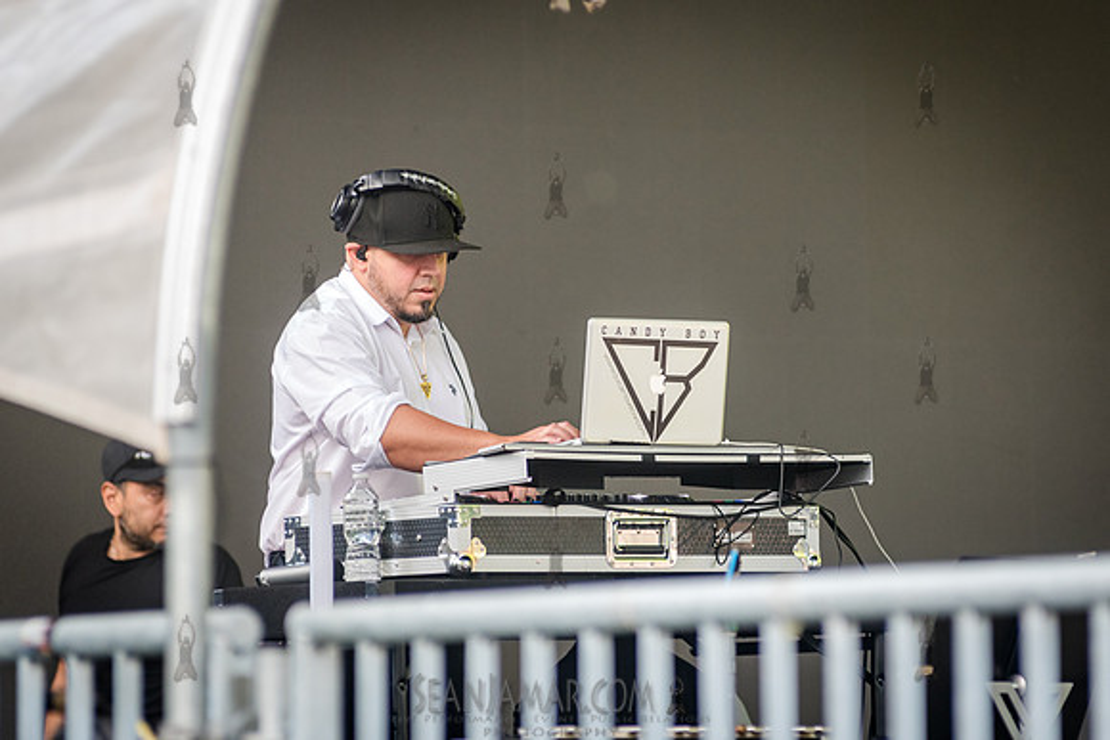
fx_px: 8098
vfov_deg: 5.2
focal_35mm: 263
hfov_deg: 7.8
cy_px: 354
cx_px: 639
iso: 1000
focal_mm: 200
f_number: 4
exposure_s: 1/200
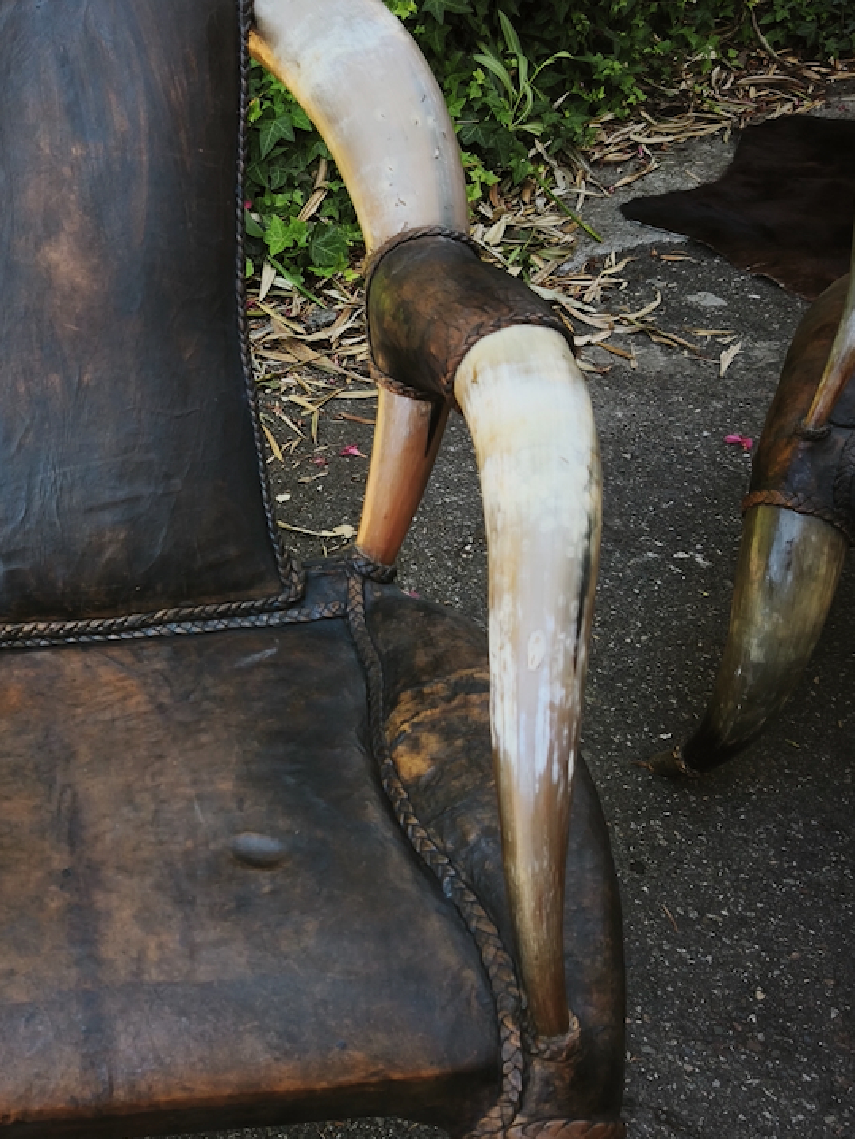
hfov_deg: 33.6
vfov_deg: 45.7
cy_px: 616
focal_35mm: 41
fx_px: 1349
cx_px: 109
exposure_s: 1/349
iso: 50
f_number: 1.7
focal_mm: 5.35
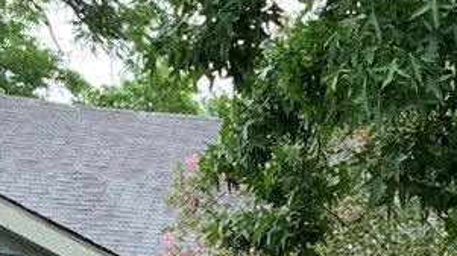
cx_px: 618
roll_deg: -1.9
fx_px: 2338
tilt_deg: -1.2
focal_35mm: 193
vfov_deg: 6.1
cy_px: 486
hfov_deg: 10.9
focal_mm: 4.25
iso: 100
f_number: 1.8
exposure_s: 1/119
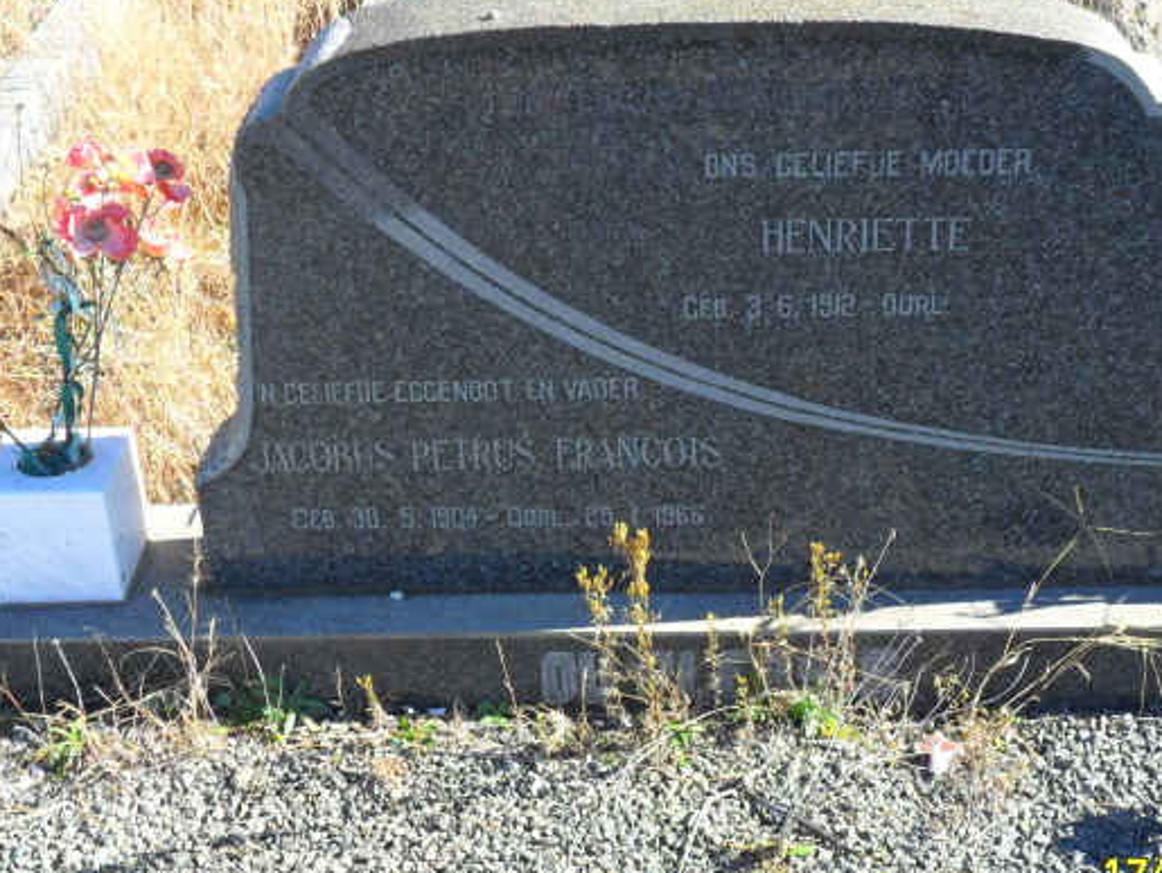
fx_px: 2083
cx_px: 686
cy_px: 452
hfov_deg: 31.1
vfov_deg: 23.7
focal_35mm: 62
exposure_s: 1/90
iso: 100
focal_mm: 9.3
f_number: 5
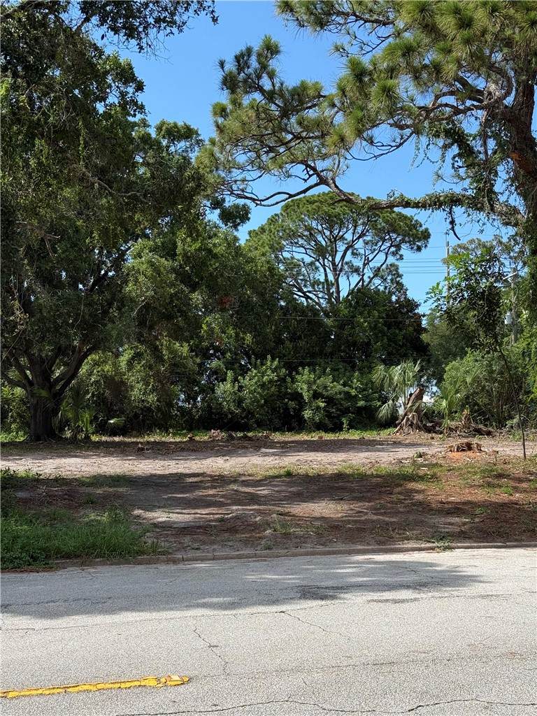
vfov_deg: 39.7
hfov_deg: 30.3
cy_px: 358
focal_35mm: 48
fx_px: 993
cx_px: 268
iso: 64
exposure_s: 1/2273
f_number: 1.78
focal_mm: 6.76
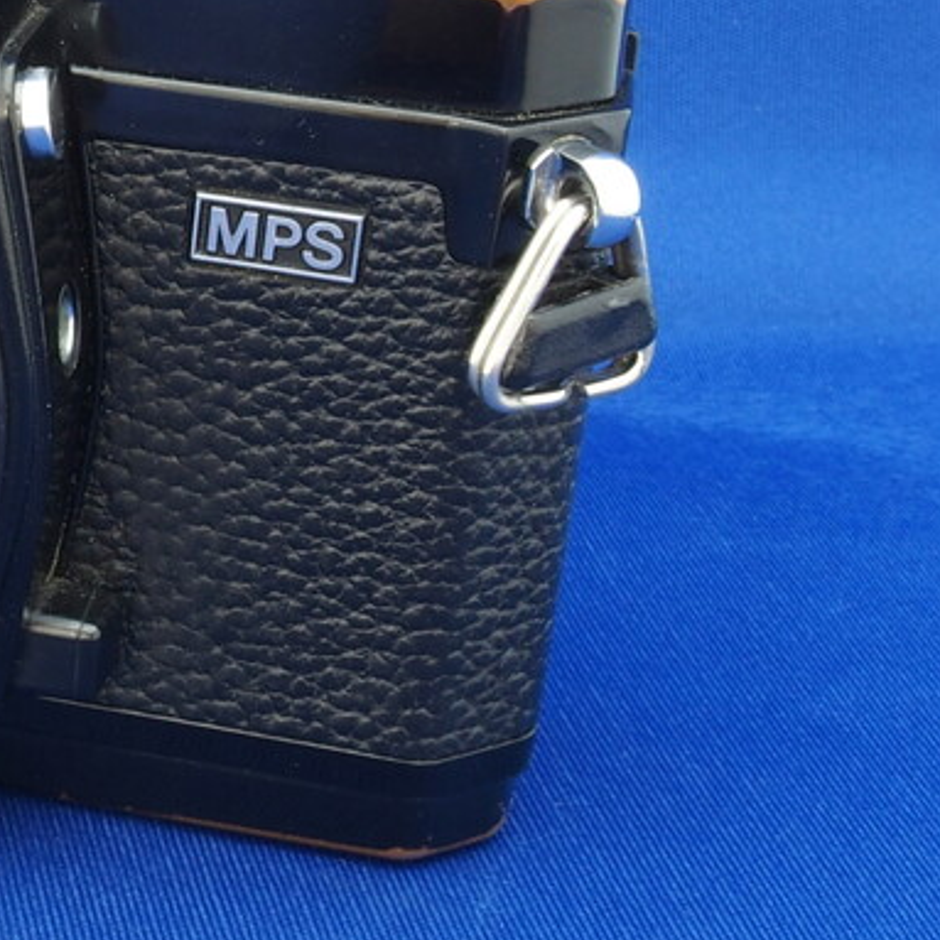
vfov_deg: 17.8
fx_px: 2980
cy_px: 194
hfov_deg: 16.8
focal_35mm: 97
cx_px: -329
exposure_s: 2
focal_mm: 7.4
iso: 100
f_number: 8
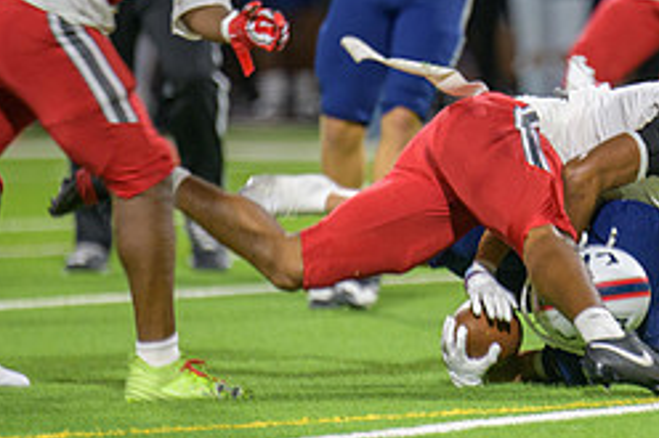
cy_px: 208
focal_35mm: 702
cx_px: 579
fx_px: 12842
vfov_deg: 2.0
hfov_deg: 2.9
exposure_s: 1/250
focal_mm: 300
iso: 1250
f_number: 2.8
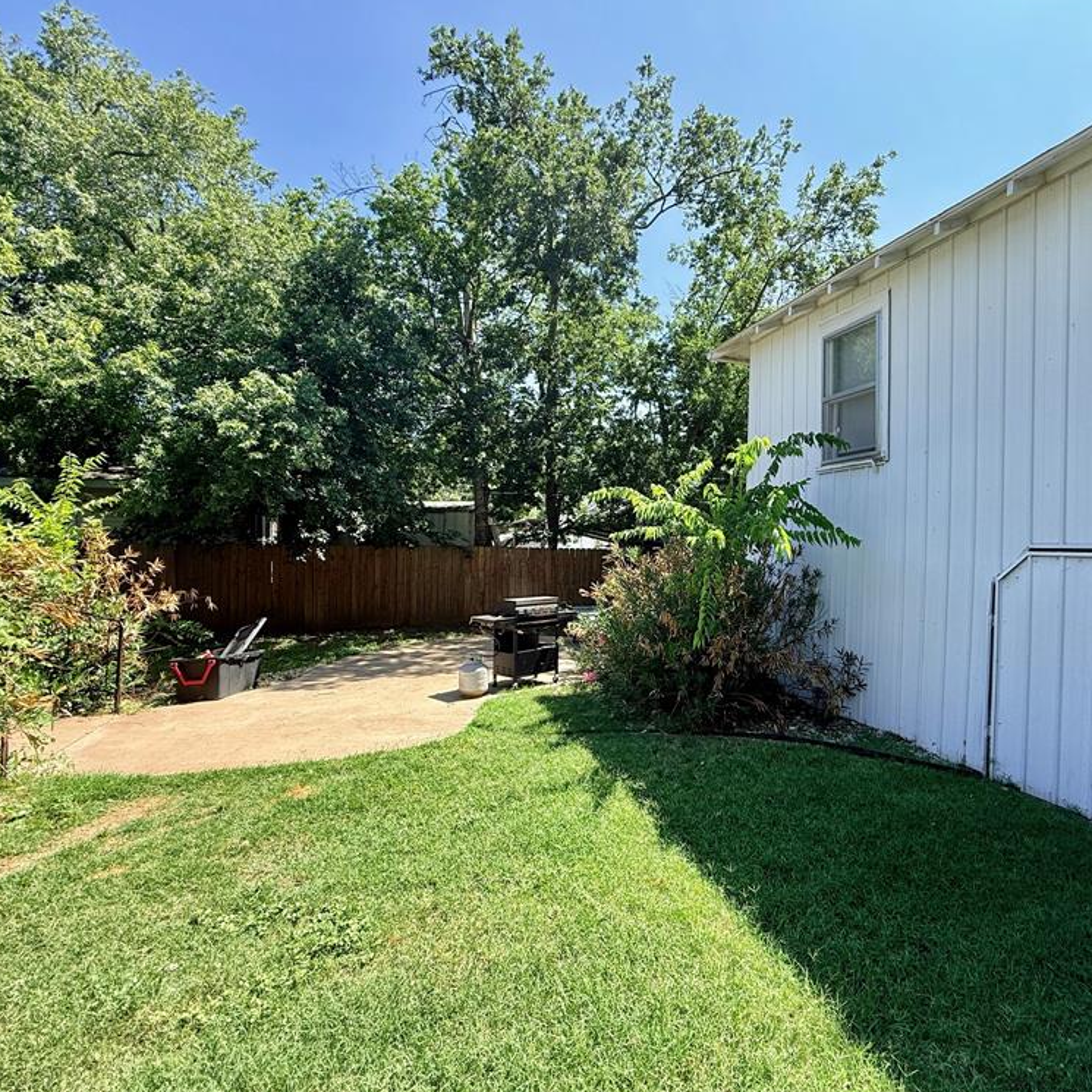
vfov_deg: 84.0
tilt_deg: +0.0
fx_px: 607
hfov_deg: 83.1
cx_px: 646
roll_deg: -0.8
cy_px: 550
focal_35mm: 17
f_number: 2.2
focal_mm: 2.22
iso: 50
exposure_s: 1/421
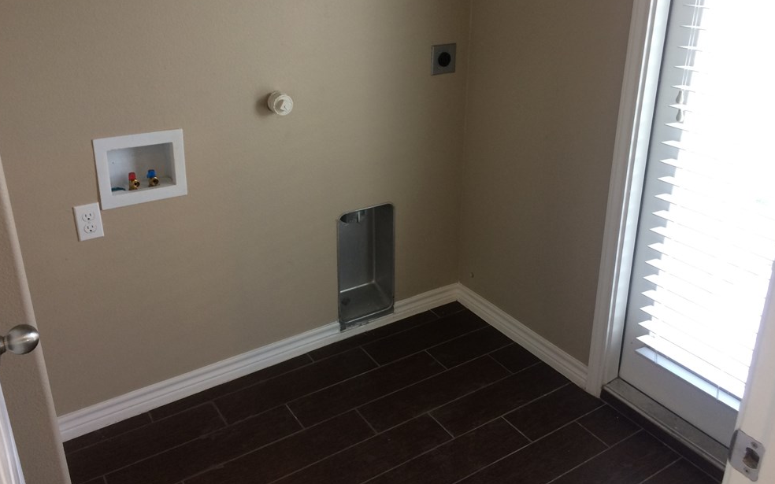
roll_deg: -1.8
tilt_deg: -22.8
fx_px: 676
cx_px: 393
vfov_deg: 39.2
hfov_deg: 59.7
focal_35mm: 32
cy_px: 190
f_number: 2.2
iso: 64
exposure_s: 1/30
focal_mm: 4.15
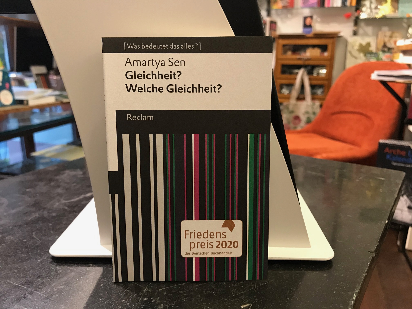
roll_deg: +0.1
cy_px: 154
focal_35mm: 28
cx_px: 206
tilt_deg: -14.1
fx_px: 333
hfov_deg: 63.4
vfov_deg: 49.7
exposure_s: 1/17
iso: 100
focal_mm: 3.99
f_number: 1.8
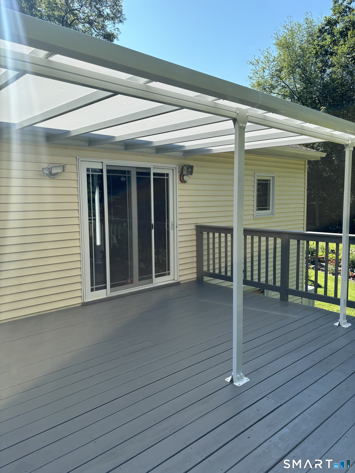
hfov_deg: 53.1
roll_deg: -0.6
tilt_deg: -4.8
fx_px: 356
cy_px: 236
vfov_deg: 67.3
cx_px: 178
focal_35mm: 26
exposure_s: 1/1458
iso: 50
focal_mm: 5.96
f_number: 1.6
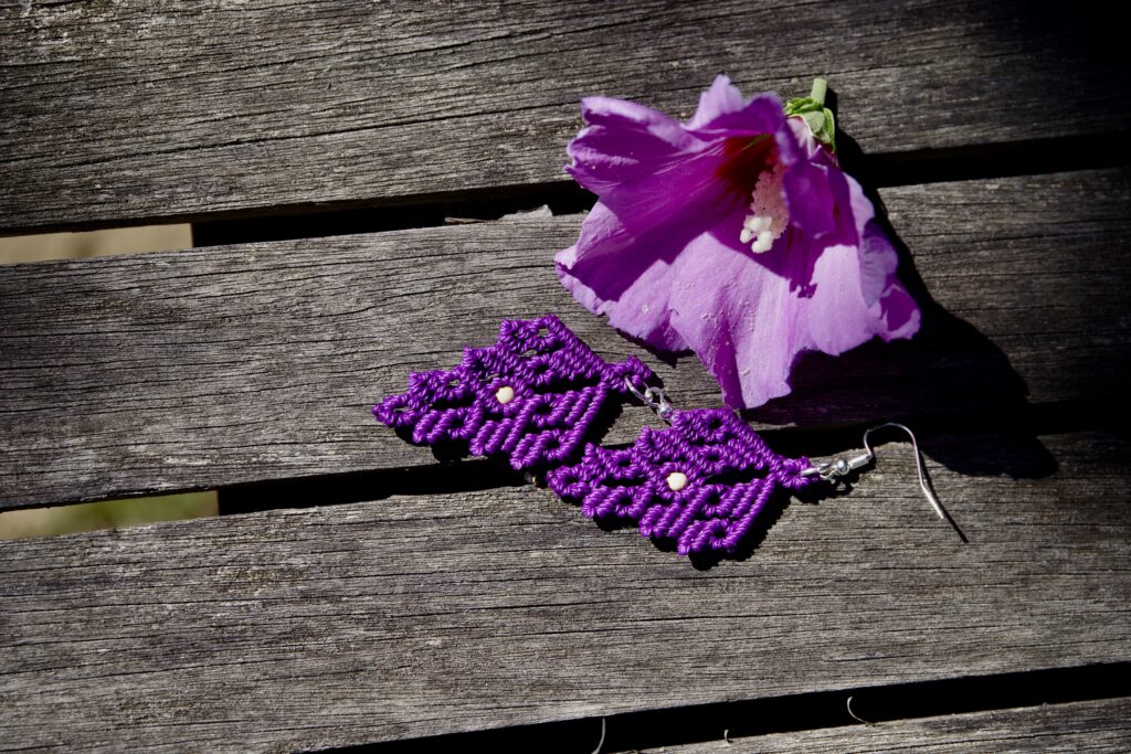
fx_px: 2765
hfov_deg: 23.1
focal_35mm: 88
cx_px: 566
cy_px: 377
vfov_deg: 15.5
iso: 200
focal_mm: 88
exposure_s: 1/500
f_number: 7.1
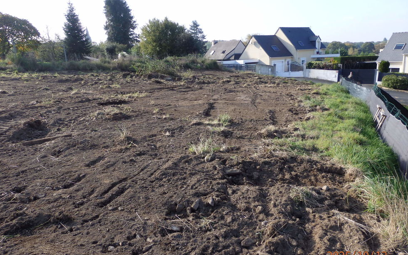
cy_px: 133
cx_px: 205
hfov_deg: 68.4
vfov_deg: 46.0
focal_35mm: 27
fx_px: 300
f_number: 3
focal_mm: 4.5
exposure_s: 1/500
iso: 100
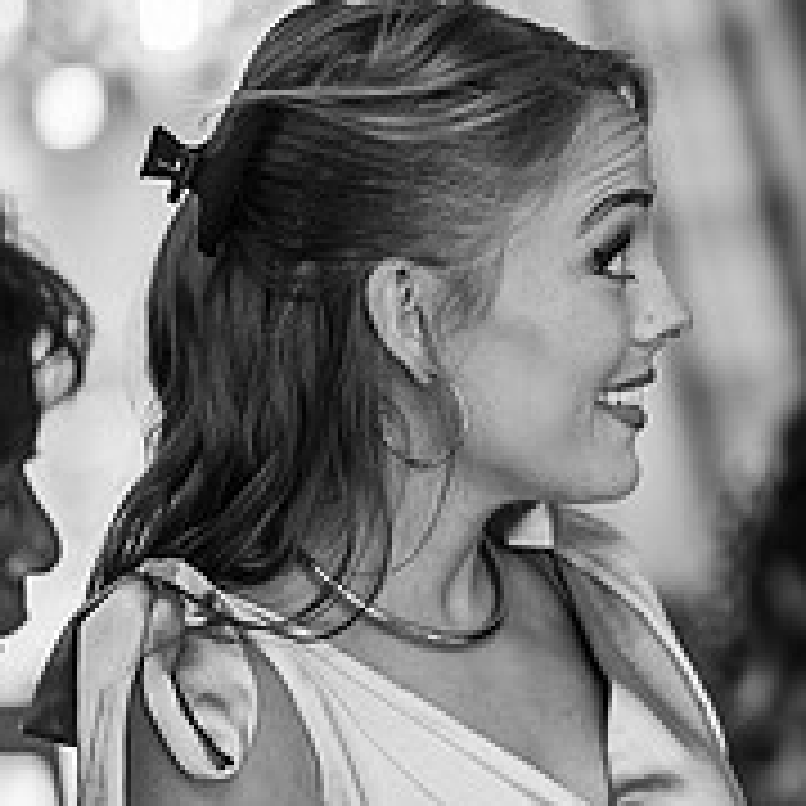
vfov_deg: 7.5
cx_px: 1049
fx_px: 6164
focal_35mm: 234
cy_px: 621
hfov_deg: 7.4
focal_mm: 85
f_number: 1.8
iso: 280
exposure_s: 1/200
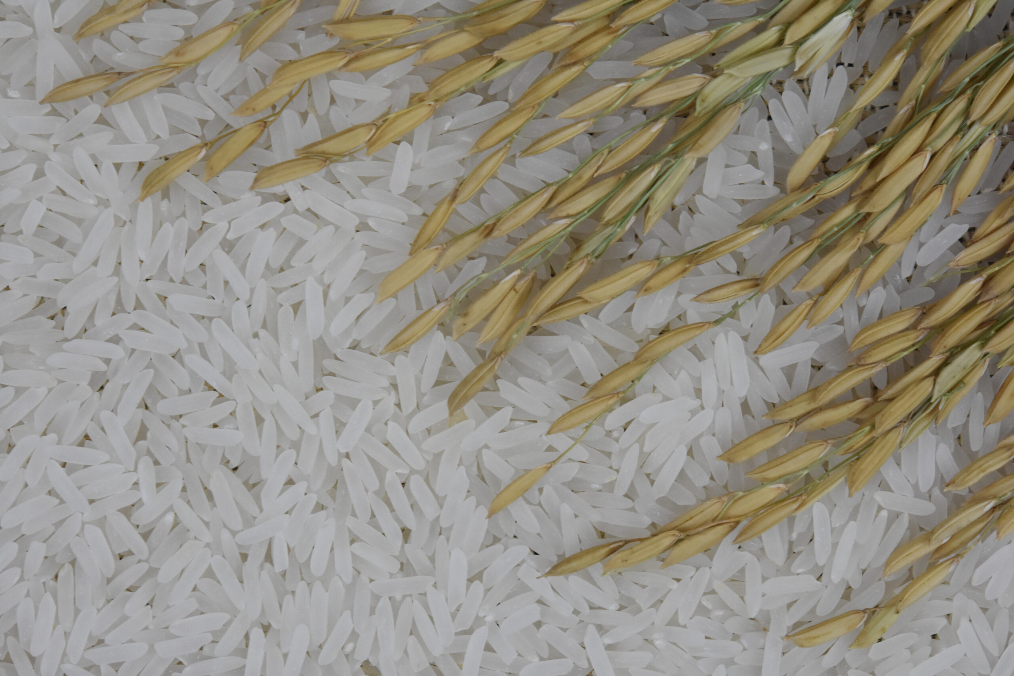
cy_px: 338
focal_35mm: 90
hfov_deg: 22.6
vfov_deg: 15.2
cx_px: 507
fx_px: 2535
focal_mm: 60
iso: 1600
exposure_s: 1/60
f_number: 10
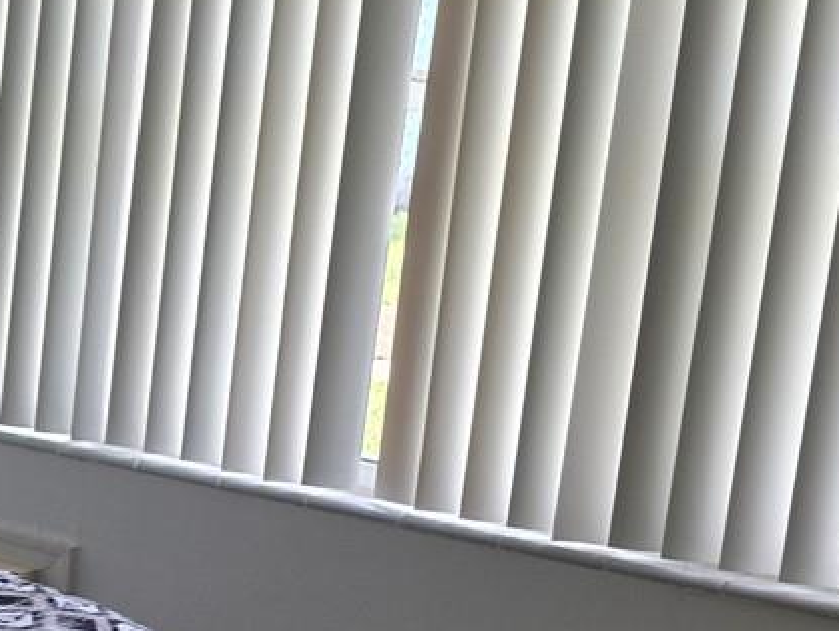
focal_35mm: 88
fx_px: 2134
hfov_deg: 18.8
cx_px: -512
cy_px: 408
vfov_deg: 16.8
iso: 100
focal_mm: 6.3
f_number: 1.7
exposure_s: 1/180
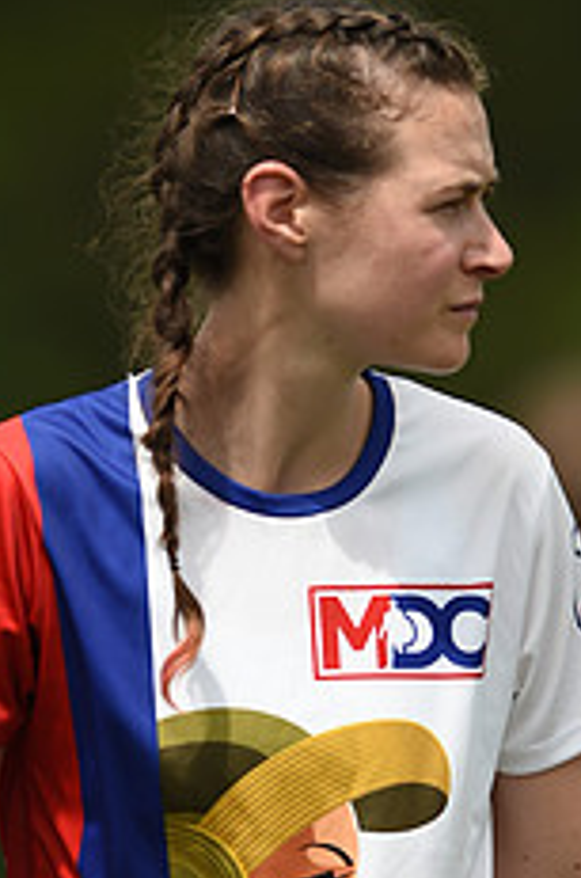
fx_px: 24438
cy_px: 646
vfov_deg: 2.1
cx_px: 283
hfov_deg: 1.4
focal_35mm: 1005
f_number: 2.8
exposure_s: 1/2500
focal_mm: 400
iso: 100
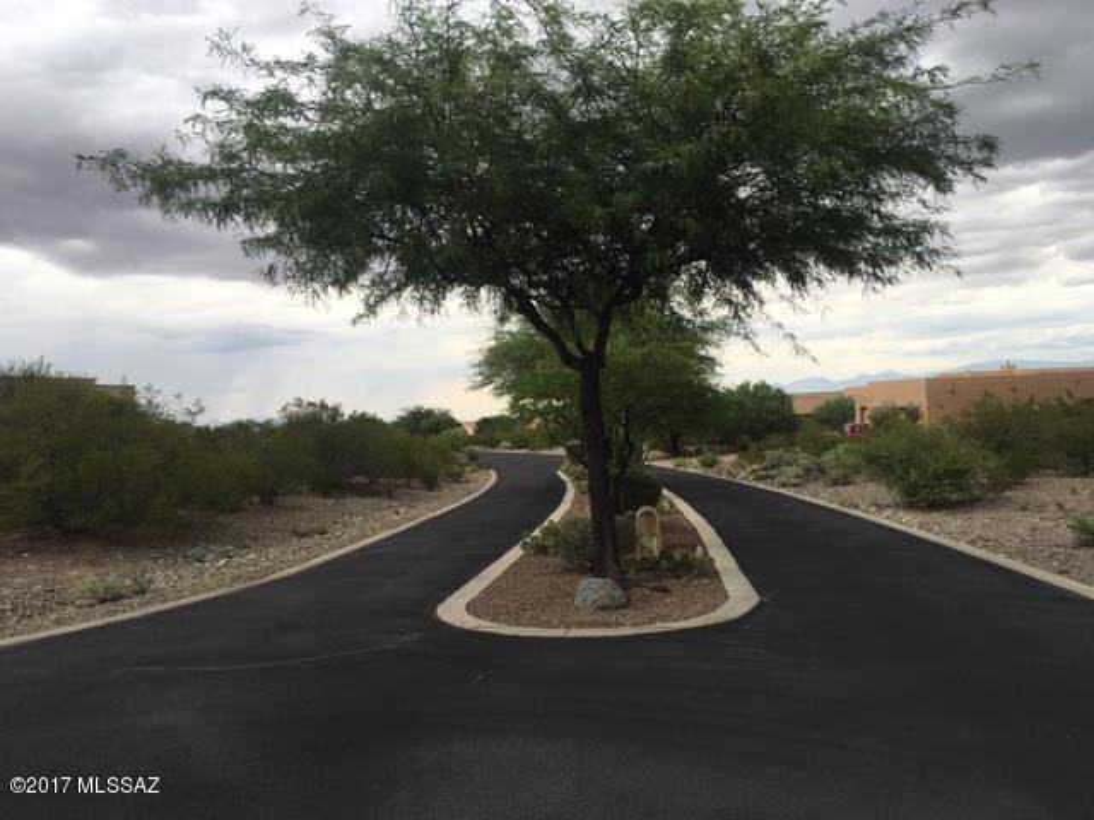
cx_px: 547
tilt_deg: +0.4
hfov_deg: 61.7
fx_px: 917
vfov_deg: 48.2
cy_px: 410
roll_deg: +1.8
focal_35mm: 29
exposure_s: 1/615
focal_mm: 4.15
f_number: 2.2
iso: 25
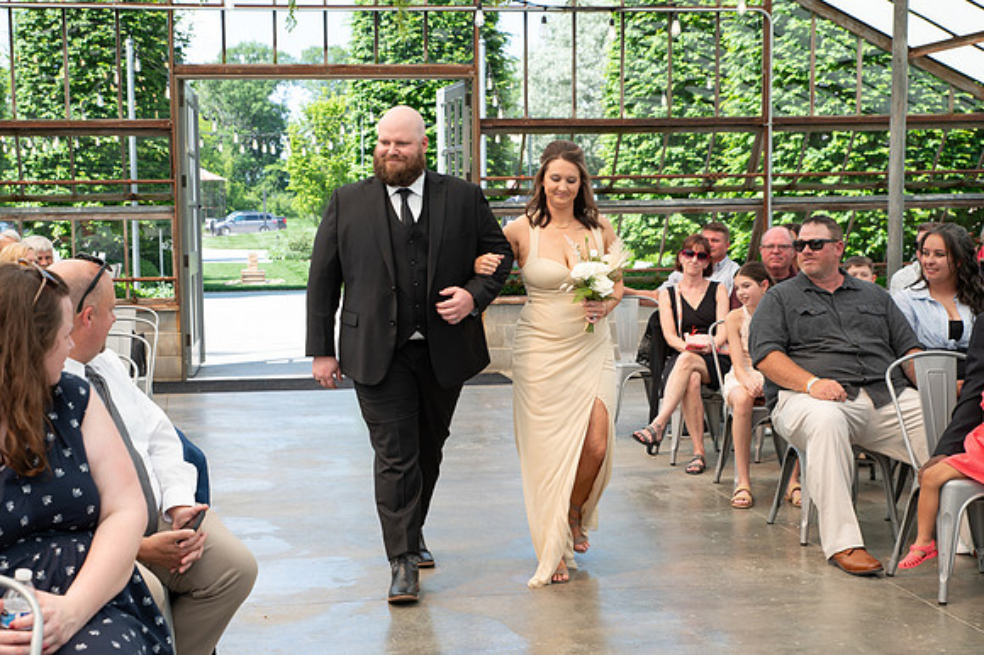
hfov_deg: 34.4
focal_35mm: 58
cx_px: 409
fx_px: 1583
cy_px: 364
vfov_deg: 23.4
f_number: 5
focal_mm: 48
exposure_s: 1/200
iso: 160
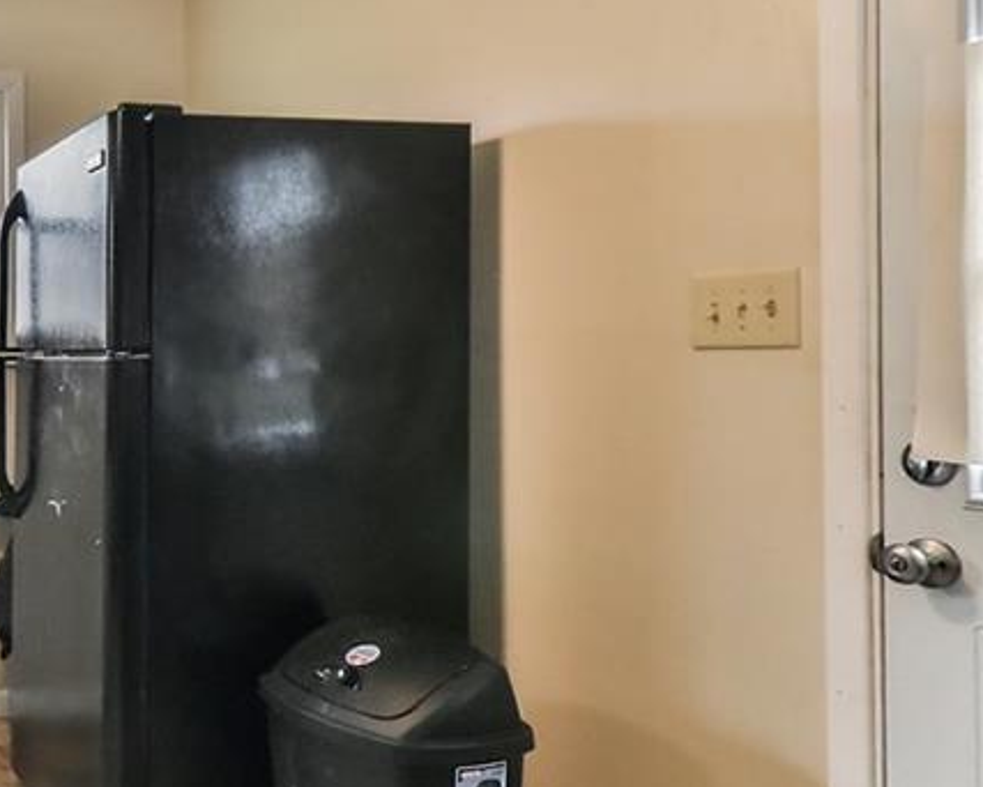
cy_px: 335
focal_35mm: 36
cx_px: -140
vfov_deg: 41.1
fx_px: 1048
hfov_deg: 39.4
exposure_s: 1/160
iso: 4000
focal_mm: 16
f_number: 13
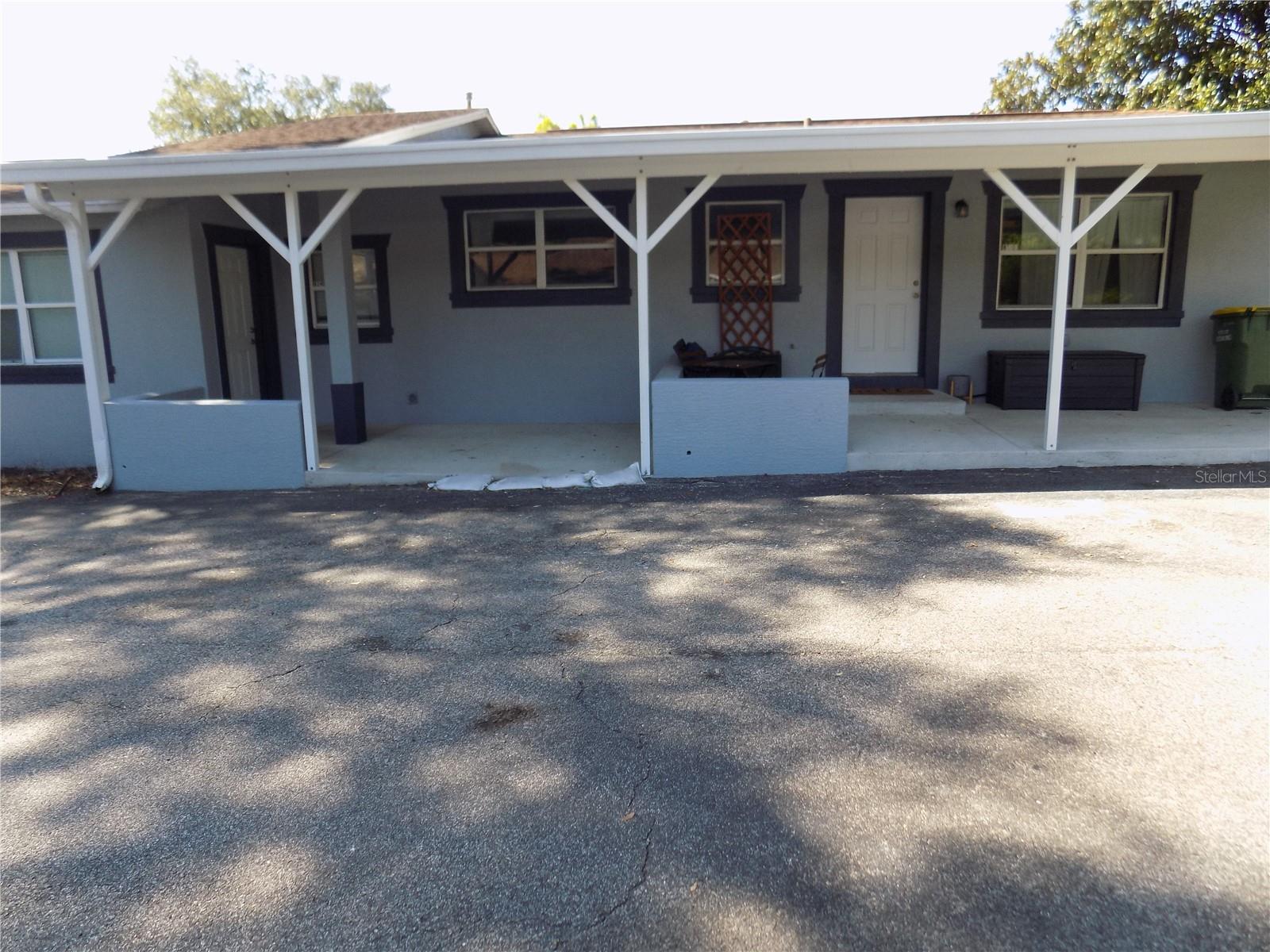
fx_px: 844
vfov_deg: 58.9
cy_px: 476
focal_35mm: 23
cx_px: 635
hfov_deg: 73.9
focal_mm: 4
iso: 80
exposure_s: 1/250
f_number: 3.1
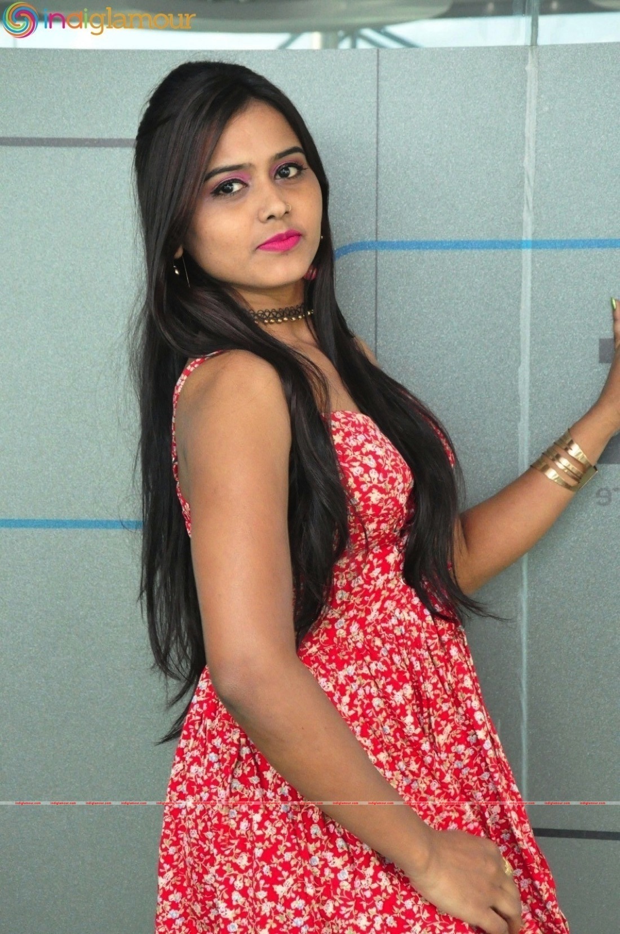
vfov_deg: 23.4
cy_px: 467
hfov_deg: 15.7
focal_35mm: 87
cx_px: 310
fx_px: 2253
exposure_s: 1/125
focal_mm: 58
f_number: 6.3
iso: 3200
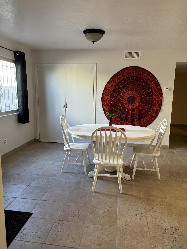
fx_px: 187
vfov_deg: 67.3
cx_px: 94
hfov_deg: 53.1
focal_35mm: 26
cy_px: 124
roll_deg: -2.2
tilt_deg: -10.4
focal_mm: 5.96
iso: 160
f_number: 1.6
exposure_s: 1/60
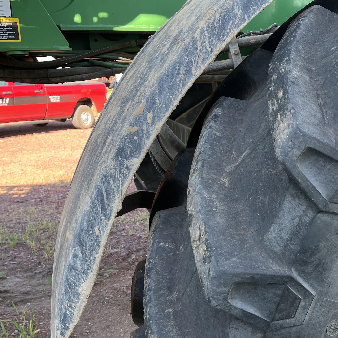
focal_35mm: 44
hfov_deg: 36.4
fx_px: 486
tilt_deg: -11.2
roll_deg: +0.3
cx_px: 291
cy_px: 204
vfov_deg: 38.2
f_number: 1.6
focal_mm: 5.1
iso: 40
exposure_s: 1/264
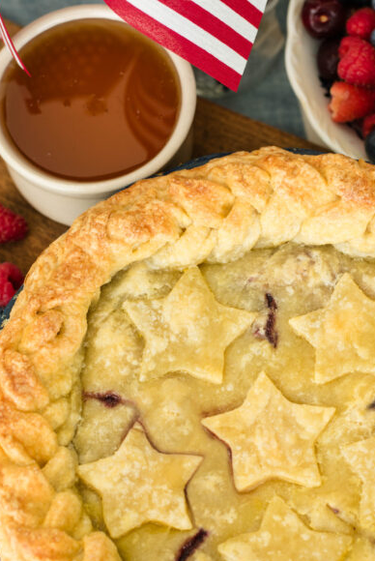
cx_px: 272
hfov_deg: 9.2
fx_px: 2338
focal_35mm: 150
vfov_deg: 13.7
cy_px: 294
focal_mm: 85
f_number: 3.5
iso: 250
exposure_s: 1/100
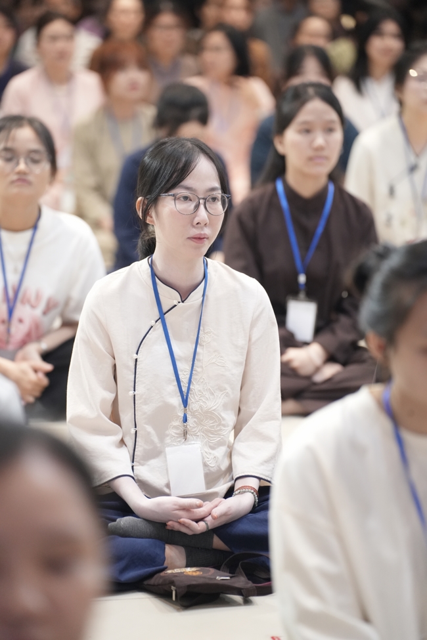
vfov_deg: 13.7
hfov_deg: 9.1
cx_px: 214
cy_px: 320
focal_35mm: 150
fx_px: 2669
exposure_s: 1/200
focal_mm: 150
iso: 4000
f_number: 2.8
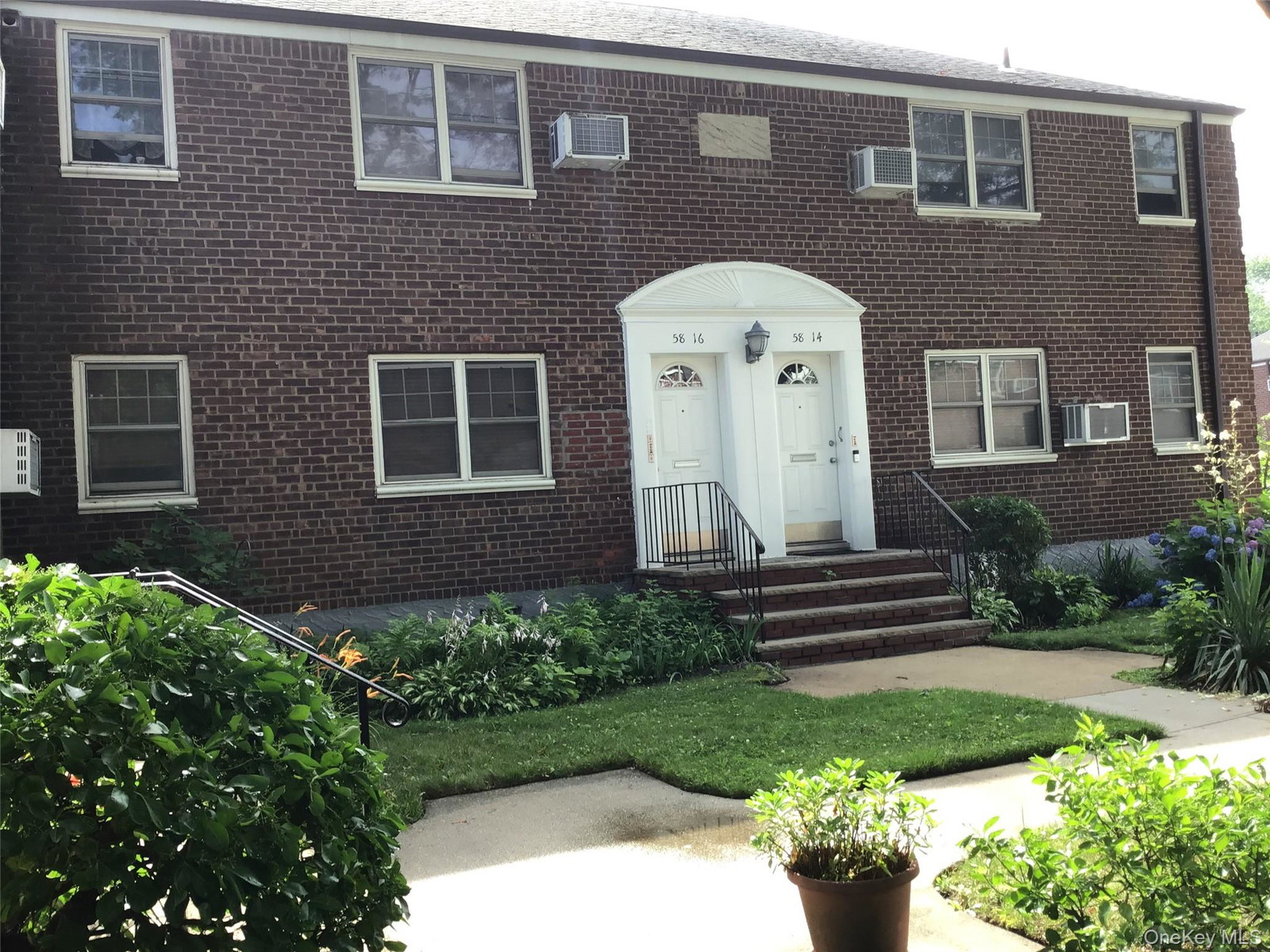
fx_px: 1137
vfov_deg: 45.4
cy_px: 476
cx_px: 635
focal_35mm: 31
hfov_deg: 58.4
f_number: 2.4
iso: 25
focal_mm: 3.3
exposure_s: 1/138
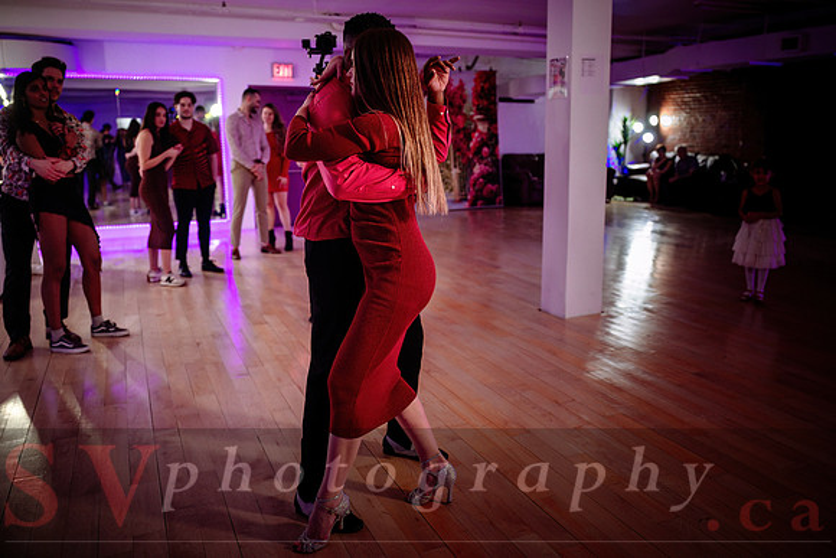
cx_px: 437
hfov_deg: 63.1
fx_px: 680
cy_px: 266
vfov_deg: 44.6
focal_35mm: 29
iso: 1600
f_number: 2
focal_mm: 28
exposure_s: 1/250
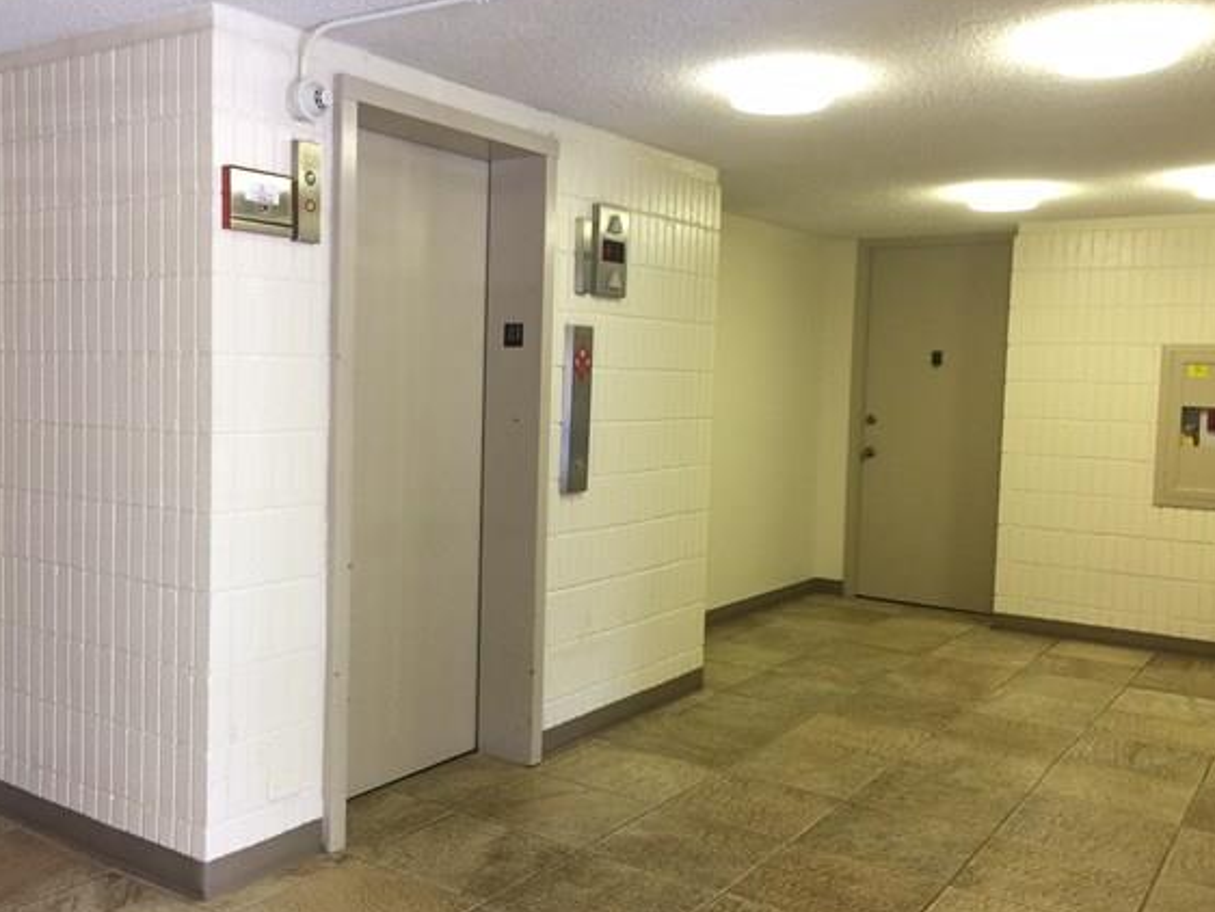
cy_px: 454
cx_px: 540
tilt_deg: -3.9
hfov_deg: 55.2
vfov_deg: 43.0
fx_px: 1159
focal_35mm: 33
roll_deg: -2.8
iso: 100
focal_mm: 4.15
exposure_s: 1/10
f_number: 2.2
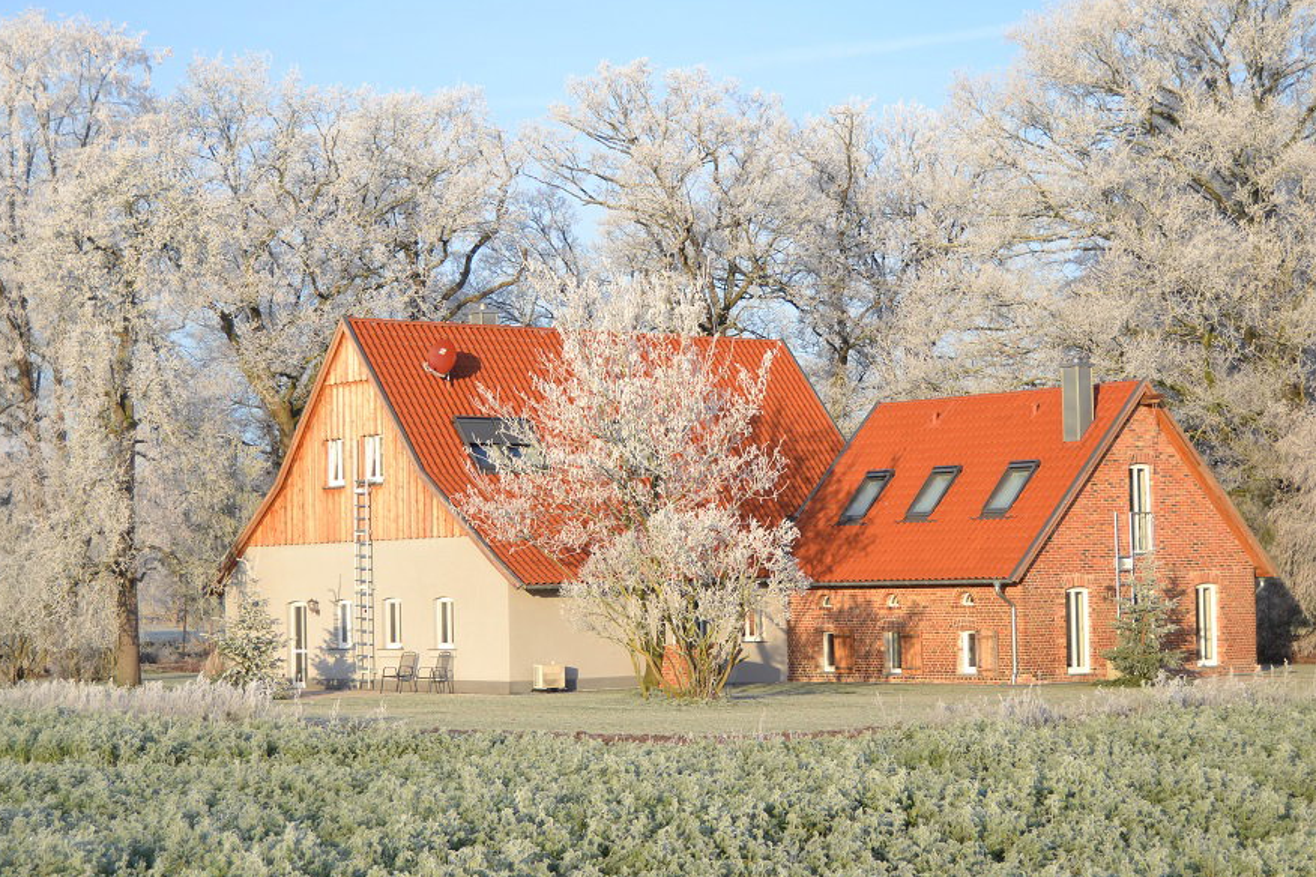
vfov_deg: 18.9
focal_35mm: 72
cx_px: 597
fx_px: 2632
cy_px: 443
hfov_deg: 28.1
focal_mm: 38
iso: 100
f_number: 8
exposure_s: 1/250
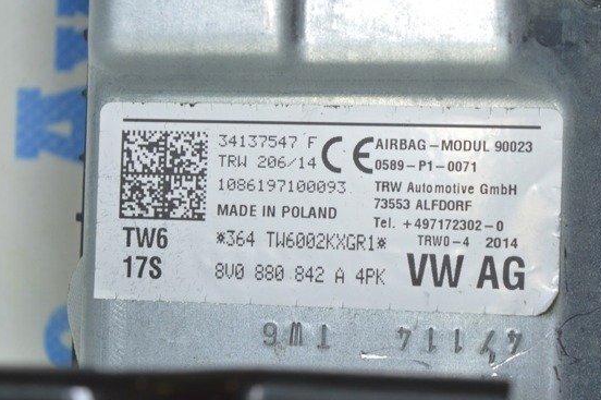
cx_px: 311
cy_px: 178
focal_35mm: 96
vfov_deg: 14.3
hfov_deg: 21.3
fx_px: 1594
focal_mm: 55
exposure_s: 1/40
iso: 400
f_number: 5.6
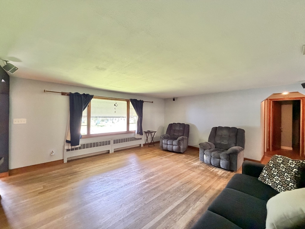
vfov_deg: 85.7
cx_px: 152
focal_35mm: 14
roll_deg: -0.6
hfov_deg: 102.1
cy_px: 114
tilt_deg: -1.5
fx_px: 123
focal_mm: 2.22
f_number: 2.2
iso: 640
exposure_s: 1/60
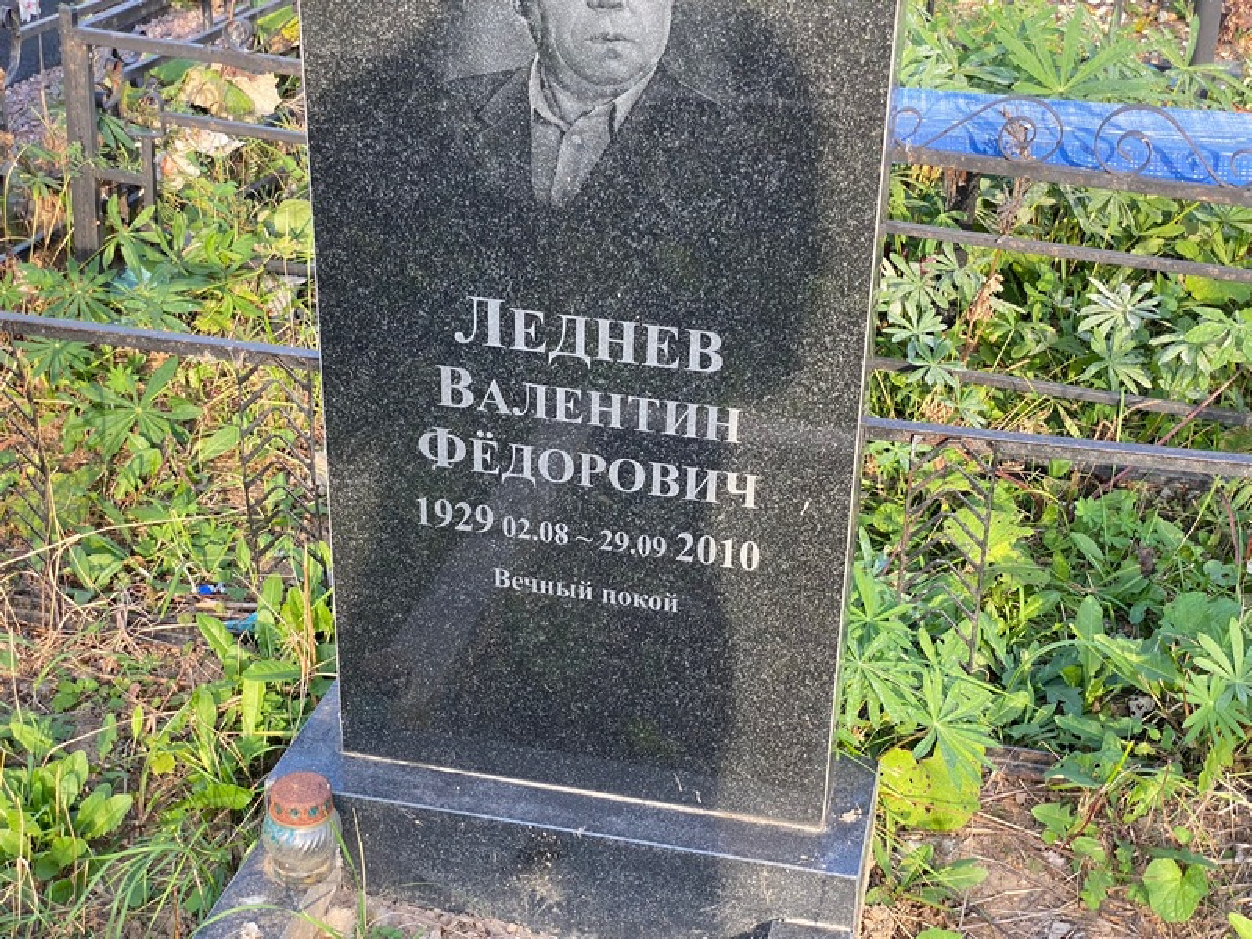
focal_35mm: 52
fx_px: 1881
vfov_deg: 28.0
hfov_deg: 36.8
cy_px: 470
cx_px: 626
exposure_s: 1/122
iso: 25
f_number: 2
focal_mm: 6
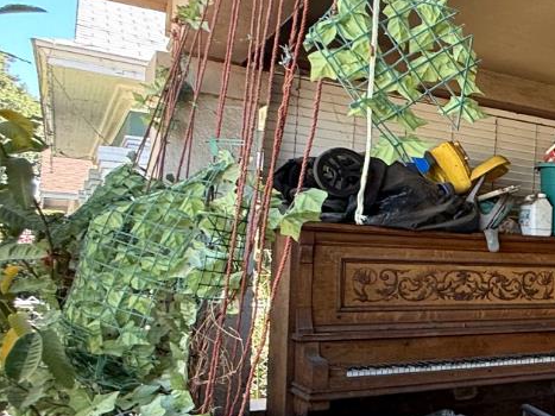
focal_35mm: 45
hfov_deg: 30.1
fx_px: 721
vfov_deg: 32.0
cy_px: 264
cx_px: 776
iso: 50
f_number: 2.2
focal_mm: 2.22
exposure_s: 1/99
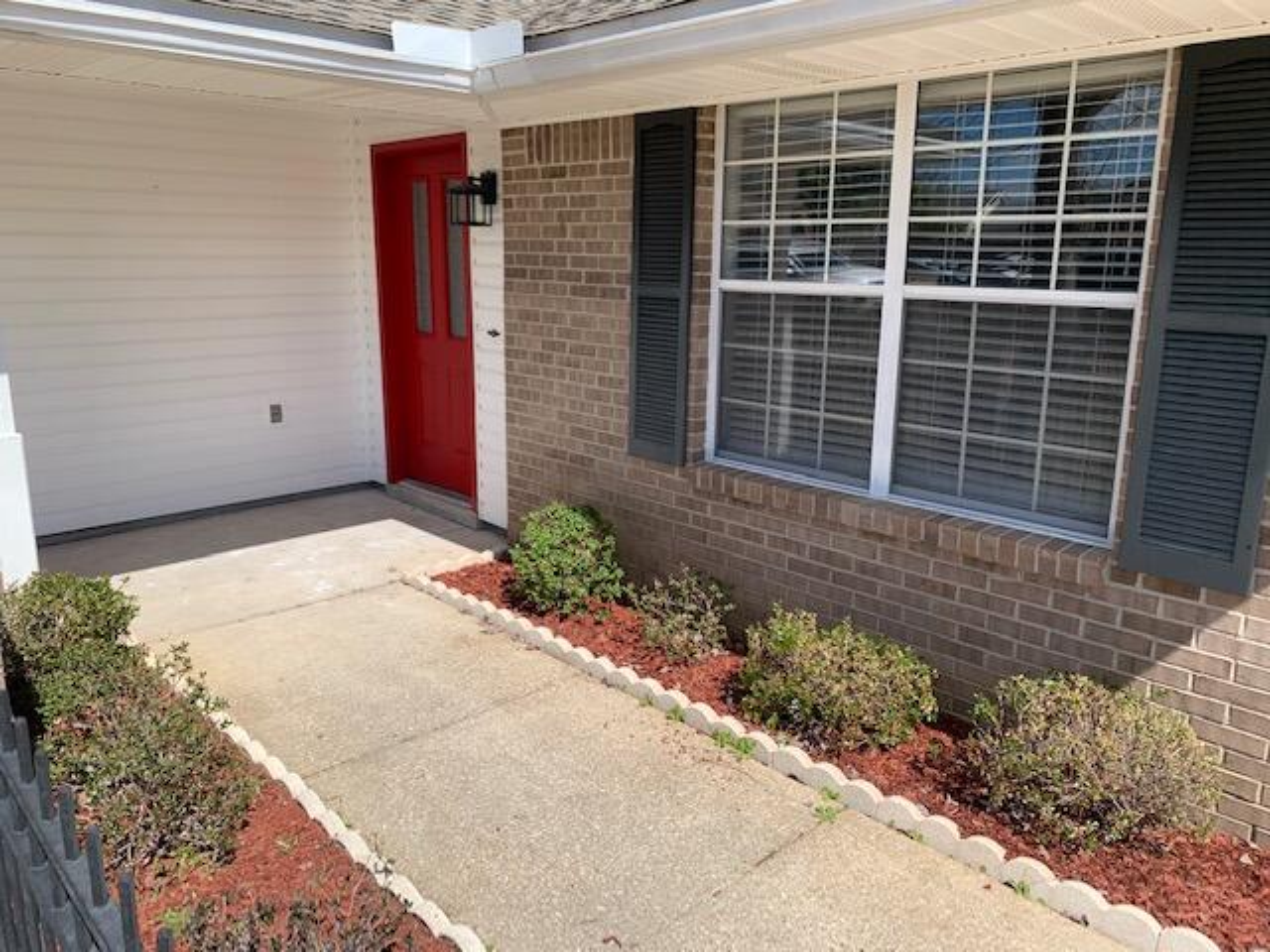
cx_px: 635
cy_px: 476
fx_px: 954
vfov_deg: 53.1
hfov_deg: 67.3
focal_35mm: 26
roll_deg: -1.9
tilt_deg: -12.7
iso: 25
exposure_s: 1/2309
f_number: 1.8
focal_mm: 4.25
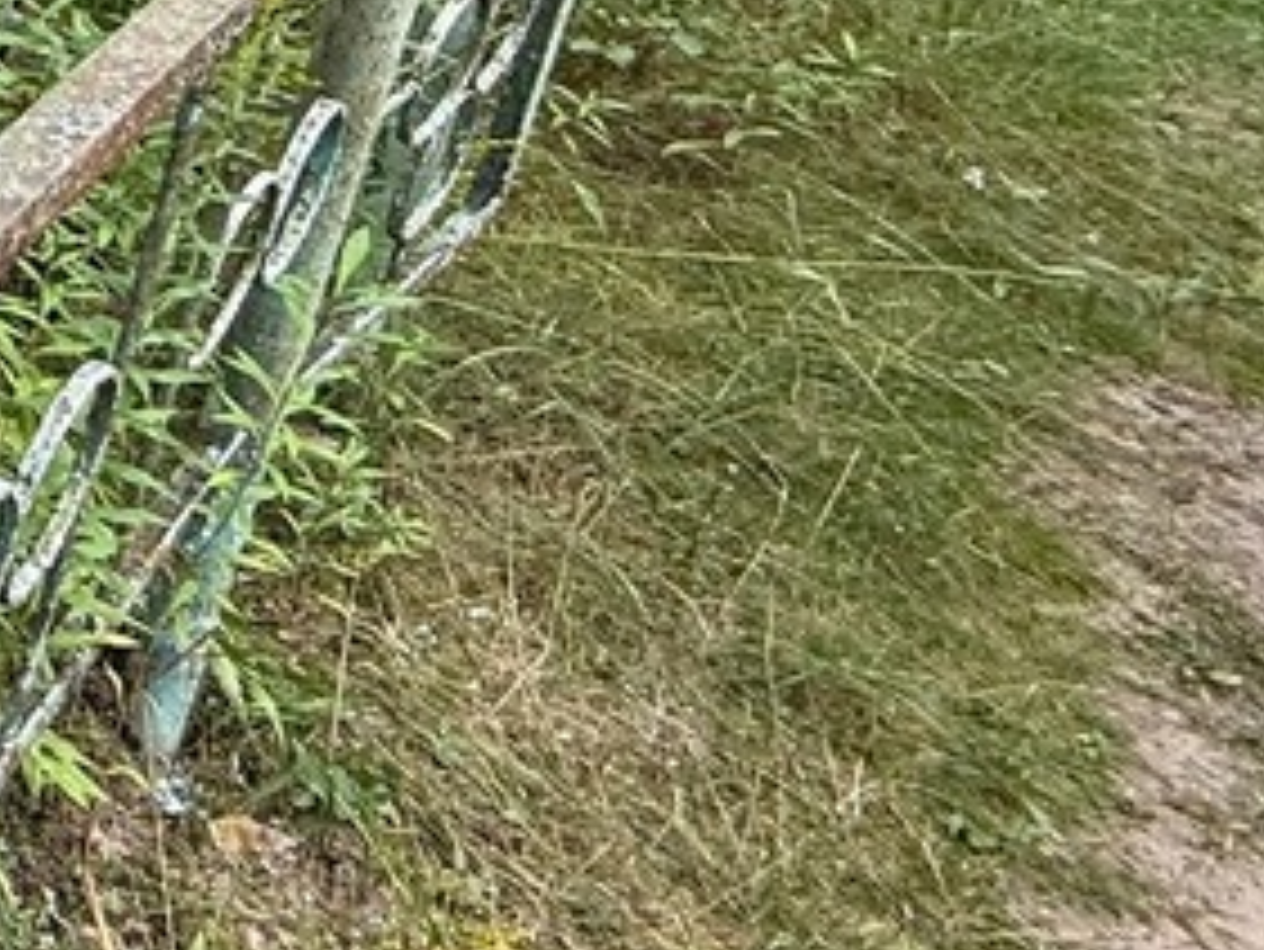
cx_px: -949
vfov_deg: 26.3
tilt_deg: -12.7
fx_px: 1863
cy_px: -99
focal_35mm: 51
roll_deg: -2.1
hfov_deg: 22.9
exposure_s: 1/259
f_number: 2.2
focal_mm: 2.22
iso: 50
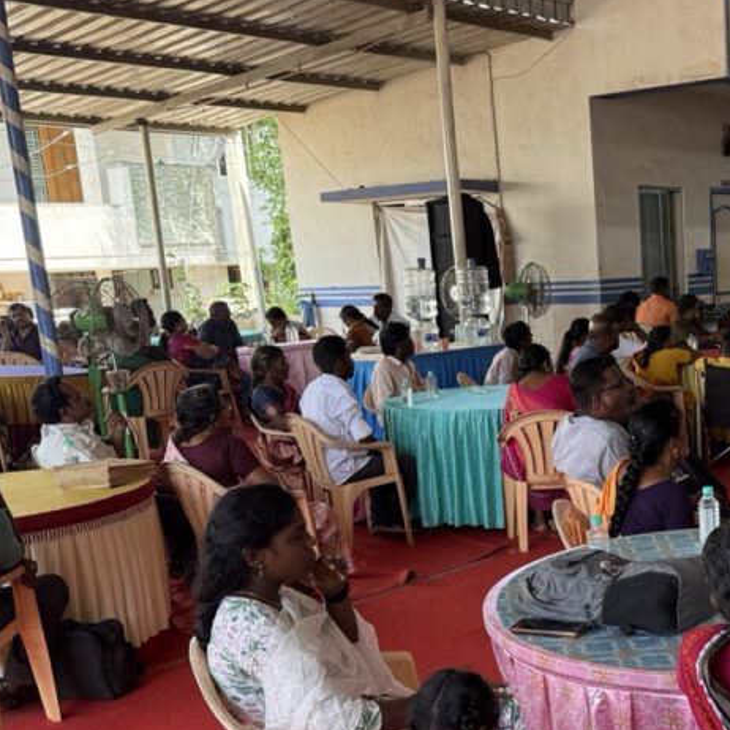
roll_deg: +1.6
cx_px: 657
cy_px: 510
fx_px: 1121
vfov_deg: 35.6
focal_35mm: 47
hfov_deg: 34.1
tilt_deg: -11.0
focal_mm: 6.76
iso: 125
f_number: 1.78
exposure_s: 1/232
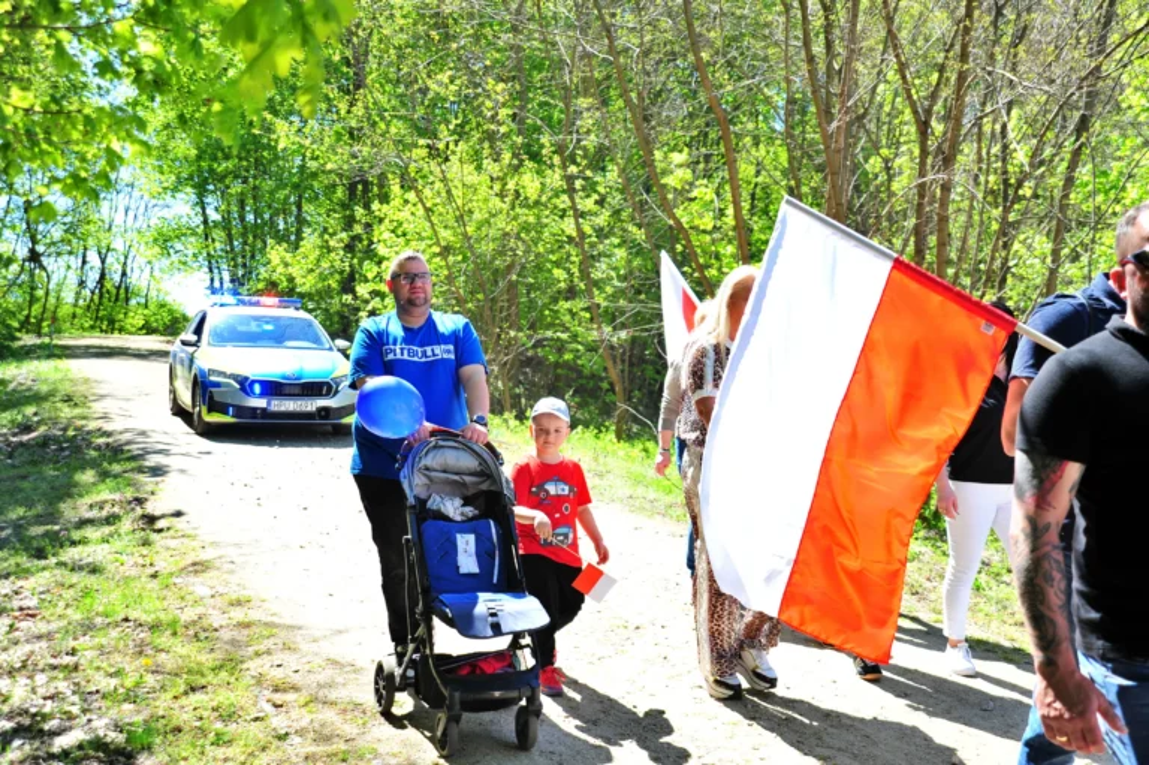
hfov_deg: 46.4
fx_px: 1340
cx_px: 574
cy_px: 382
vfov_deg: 31.9
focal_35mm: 42
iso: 250
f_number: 4
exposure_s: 1/320
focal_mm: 42
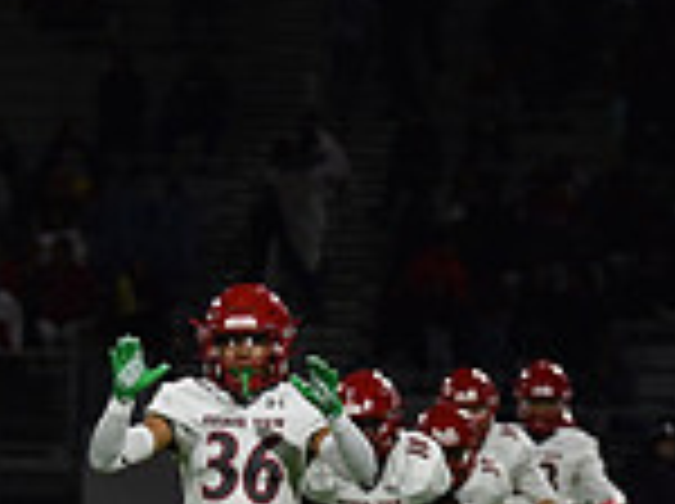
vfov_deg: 3.2
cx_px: 324
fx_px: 9072
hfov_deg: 4.3
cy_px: 556
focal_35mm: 466
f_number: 2.8
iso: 1100
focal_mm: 125
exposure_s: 1/500
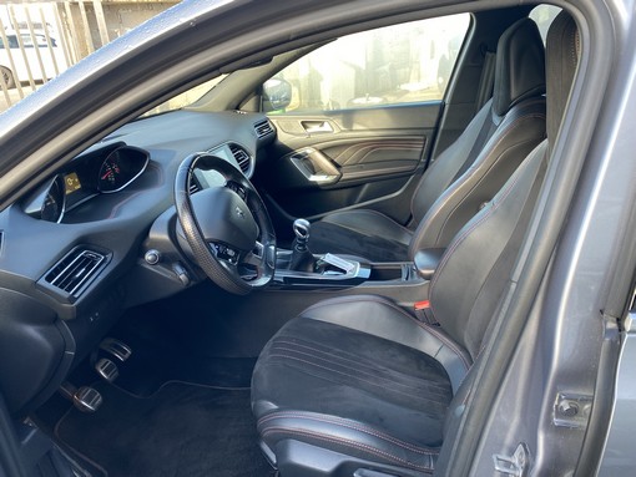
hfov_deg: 67.3
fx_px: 478
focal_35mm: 26
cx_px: 318
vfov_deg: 53.1
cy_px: 238
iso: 64
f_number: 1.8
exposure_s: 1/121
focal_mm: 4.25
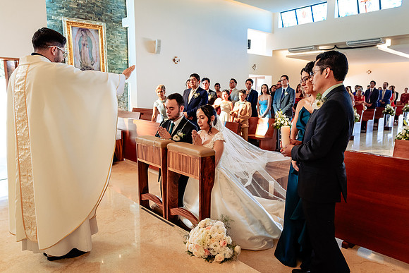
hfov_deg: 69.5
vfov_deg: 49.7
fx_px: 295
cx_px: 205
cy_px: 136
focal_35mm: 26
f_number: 4.5
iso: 2000
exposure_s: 1/125
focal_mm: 25
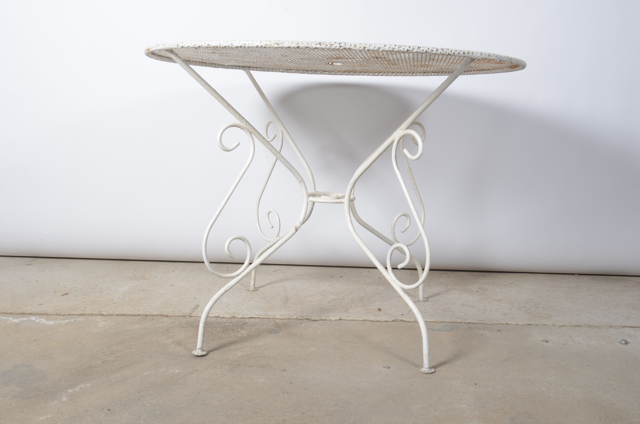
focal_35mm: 36
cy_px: 212
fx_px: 639
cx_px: 320
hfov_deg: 53.2
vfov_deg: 36.7
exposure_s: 1/125
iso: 100
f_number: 11
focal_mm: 24
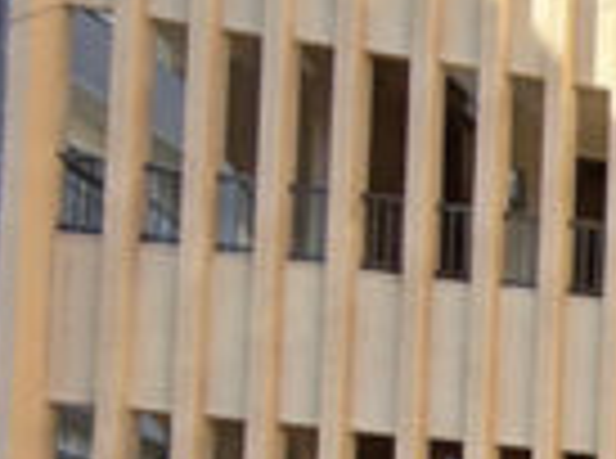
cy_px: 954
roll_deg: +0.8
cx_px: 2172
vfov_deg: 12.2
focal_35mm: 105
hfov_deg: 9.5
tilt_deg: +3.2
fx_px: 1864
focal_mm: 2.22
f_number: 2.2
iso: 50
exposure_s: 1/226
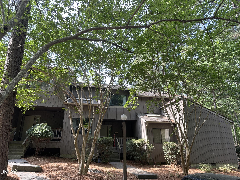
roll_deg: -0.4
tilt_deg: +16.9
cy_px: 90
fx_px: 166
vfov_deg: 56.8
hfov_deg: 71.6
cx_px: 120
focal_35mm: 24
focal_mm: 6.86
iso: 80
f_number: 1.78
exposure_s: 1/349
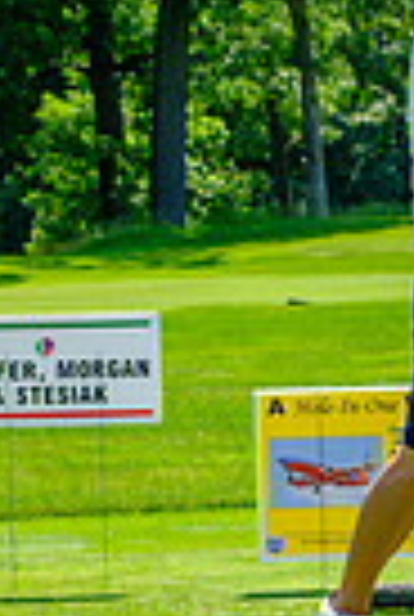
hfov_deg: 5.5
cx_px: 441
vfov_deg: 8.2
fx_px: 4273
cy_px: 247
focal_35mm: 249
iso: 200
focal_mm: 50.5
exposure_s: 1/320
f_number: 5.6
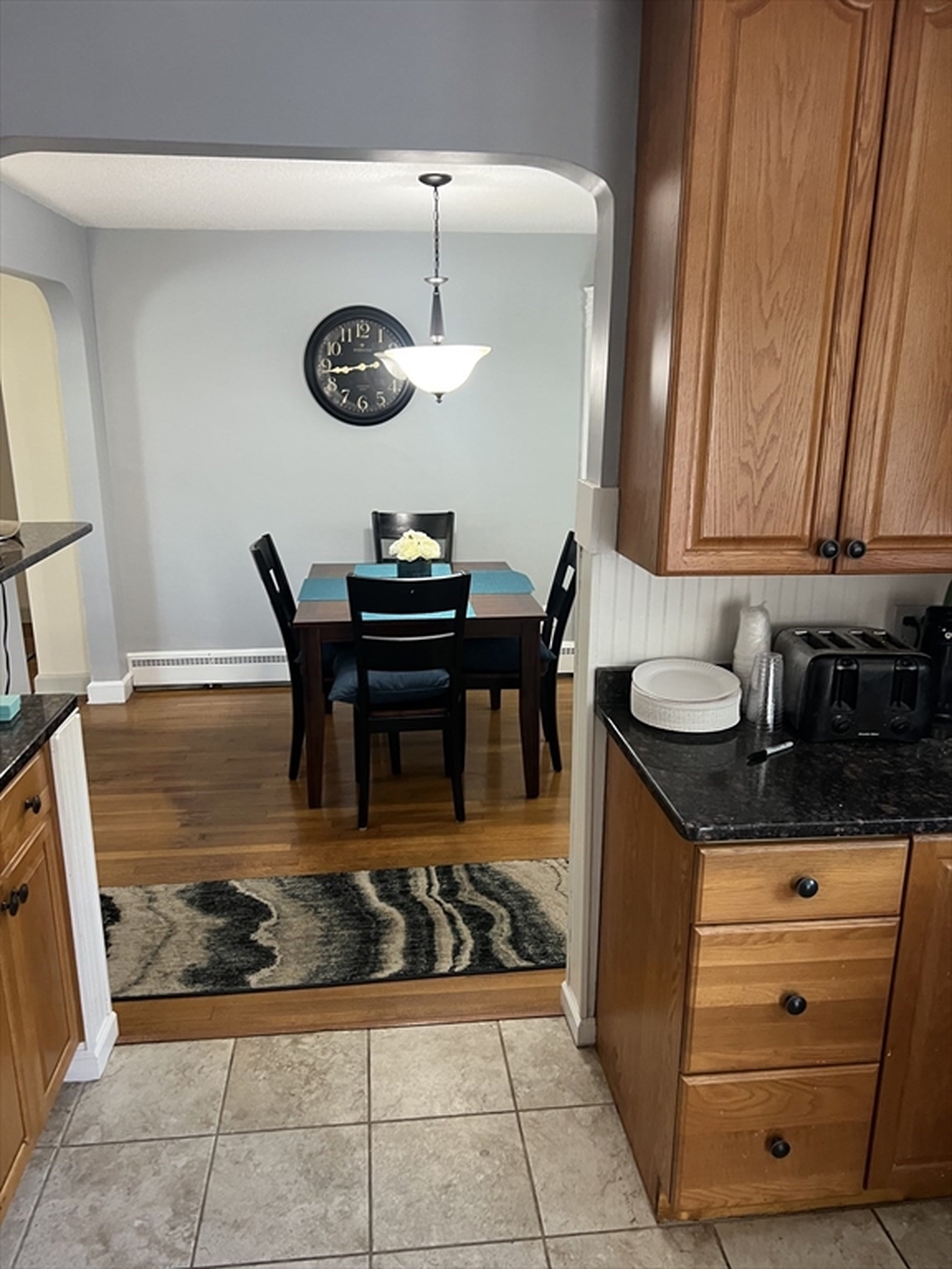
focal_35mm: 26
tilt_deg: -14.8
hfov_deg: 53.1
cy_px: 634
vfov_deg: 67.3
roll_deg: -1.1
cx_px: 476
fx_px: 953
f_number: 1.5
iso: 200
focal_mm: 5.7
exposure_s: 1/60
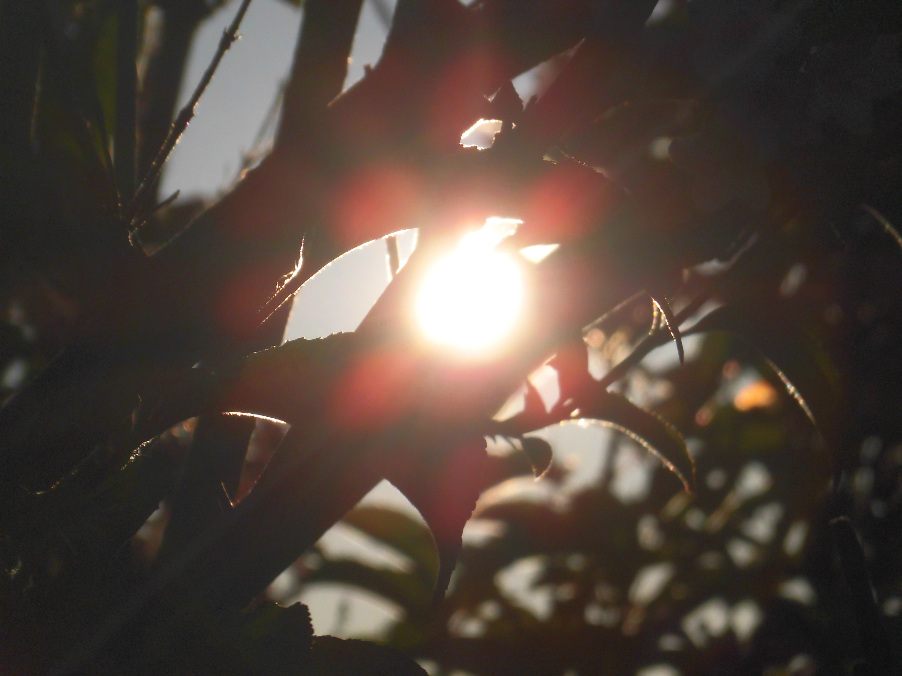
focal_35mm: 288
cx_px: 451
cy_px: 338
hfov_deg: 6.9
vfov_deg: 5.2
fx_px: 7505
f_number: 16.3
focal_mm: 51.6
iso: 100
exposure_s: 1/800
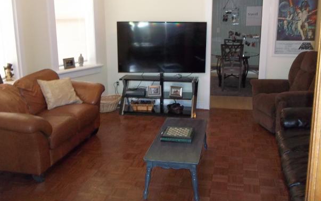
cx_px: 162
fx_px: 315
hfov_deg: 54.0
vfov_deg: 35.3
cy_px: 88
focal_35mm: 36
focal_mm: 5.7
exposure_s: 1/30
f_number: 2.9
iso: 320
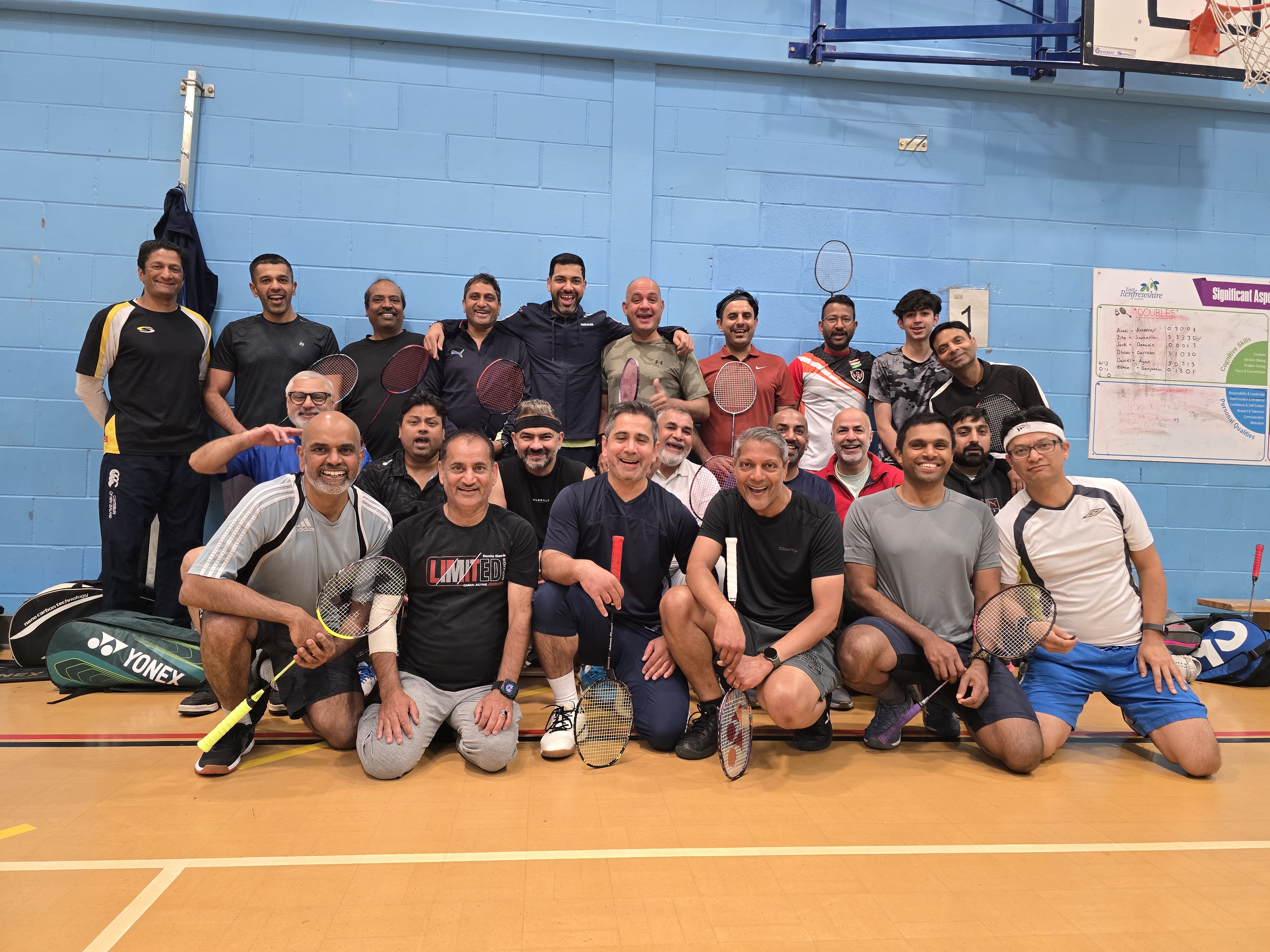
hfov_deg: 73.9
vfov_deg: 58.9
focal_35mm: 23
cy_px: 476
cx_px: 635
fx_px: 844
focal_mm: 6.3
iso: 400
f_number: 1.7
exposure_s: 1/100
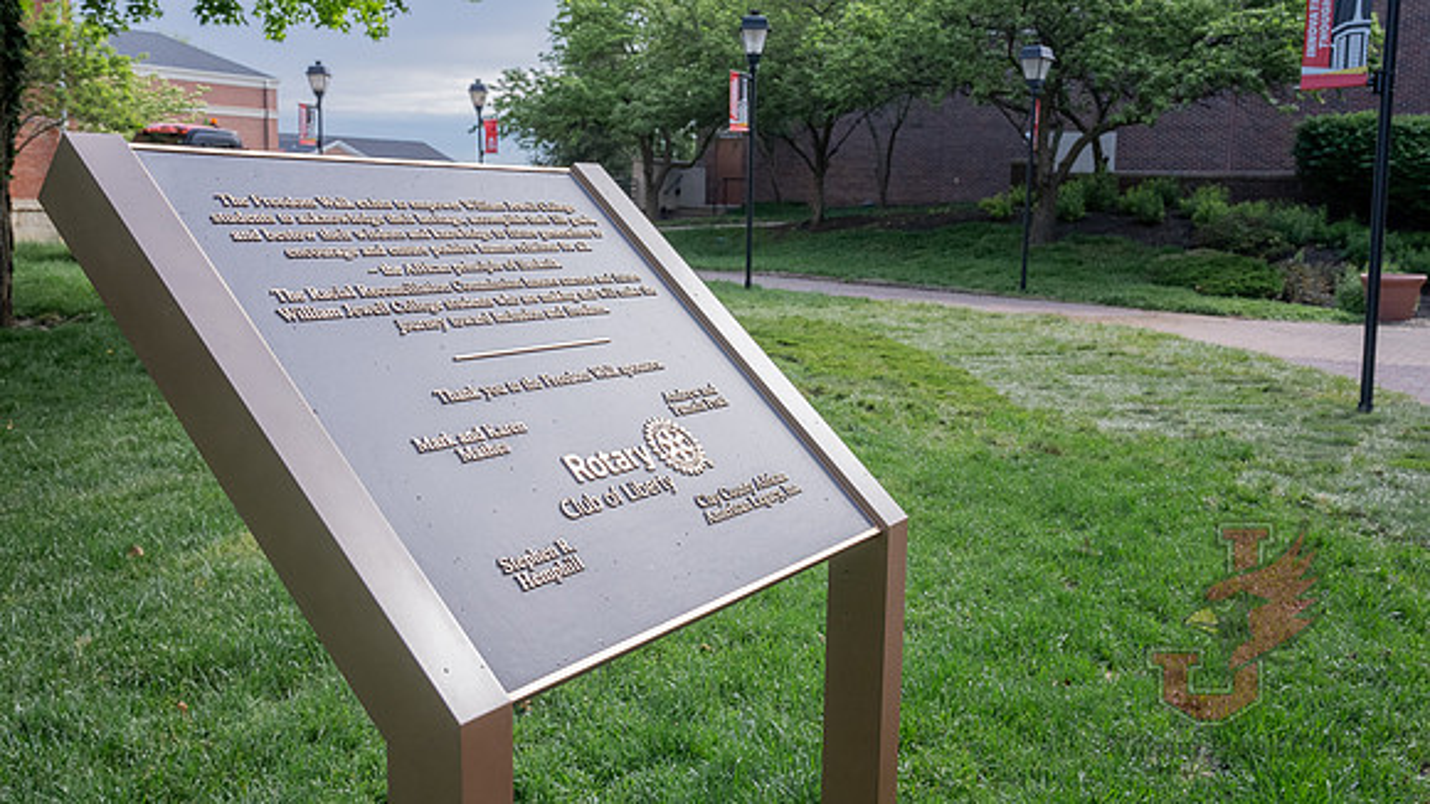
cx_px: 715
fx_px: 1192
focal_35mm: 31
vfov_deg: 37.2
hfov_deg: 61.9
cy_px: 373
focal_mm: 30
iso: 500
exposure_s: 1/250
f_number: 9
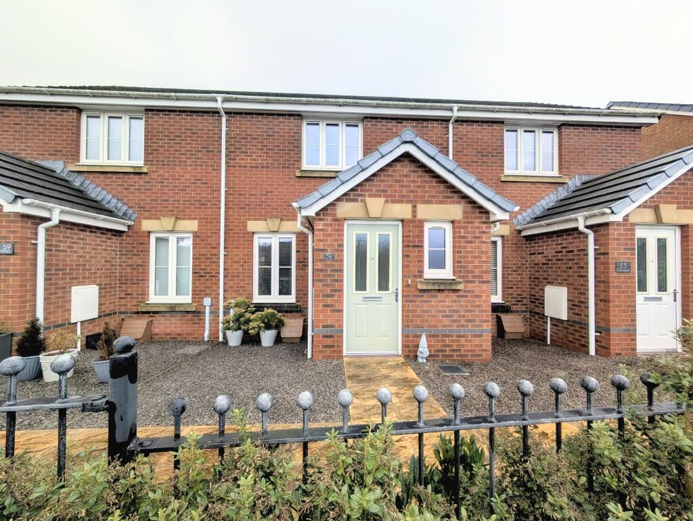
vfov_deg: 94.6
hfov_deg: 110.5
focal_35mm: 12
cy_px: 260
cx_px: 346
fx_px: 241
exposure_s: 1/161
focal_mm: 2.02
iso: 51
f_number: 1.7
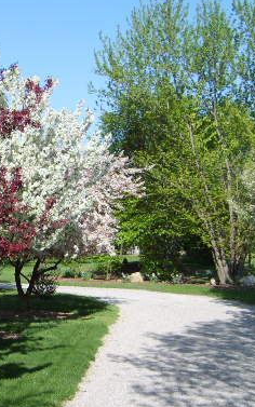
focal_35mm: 63
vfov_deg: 32.4
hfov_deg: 19.9
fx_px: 700
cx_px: -16
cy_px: 219
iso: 50
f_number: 2.8
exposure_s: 1/750
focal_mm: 5.8
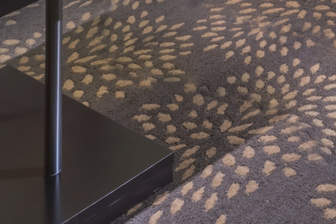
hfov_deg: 15.5
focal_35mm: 112
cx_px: 619
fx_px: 1045
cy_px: -354
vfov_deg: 10.2
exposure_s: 6
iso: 200
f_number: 20
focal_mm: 19
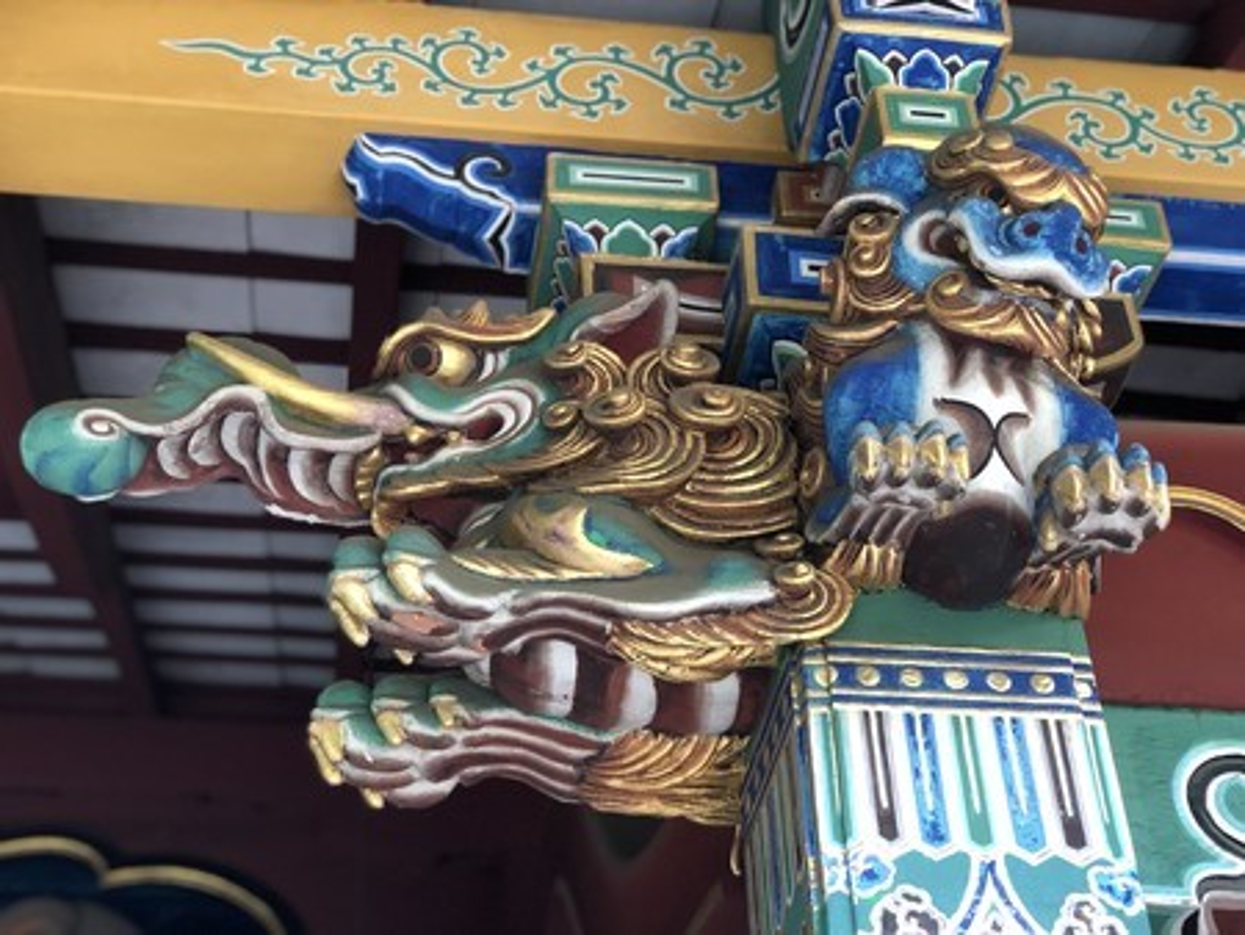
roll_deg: +3.6
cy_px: 468
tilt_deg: +39.2
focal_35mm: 57
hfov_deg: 33.8
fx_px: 2051
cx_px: 622
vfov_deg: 25.7
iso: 160
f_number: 2.8
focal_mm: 6.6
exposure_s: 1/30
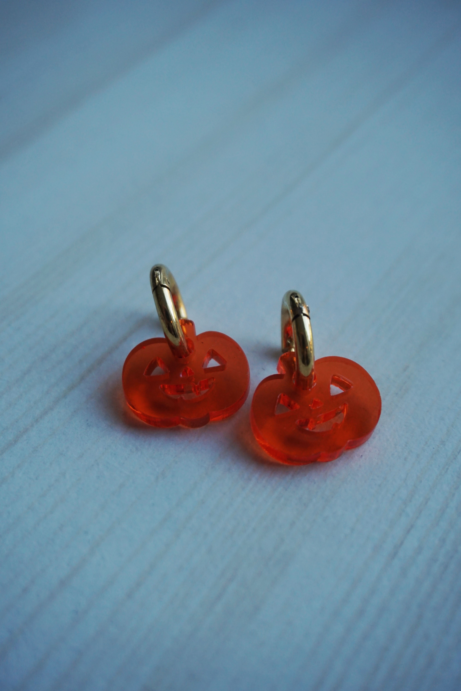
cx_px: 230
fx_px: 835
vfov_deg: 45.0
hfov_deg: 30.8
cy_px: 346
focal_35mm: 44
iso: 400
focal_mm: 29
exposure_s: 1/160
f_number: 4.5
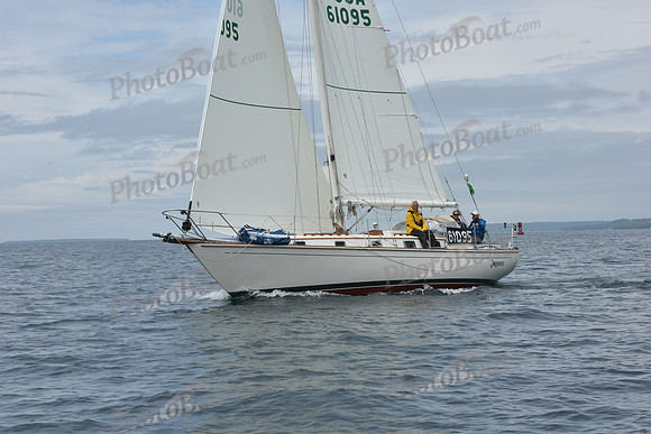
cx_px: 326
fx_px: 1411
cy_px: 217
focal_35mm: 78
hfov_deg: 26.0
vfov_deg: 17.5
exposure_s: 1/800
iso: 250
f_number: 11
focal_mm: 78
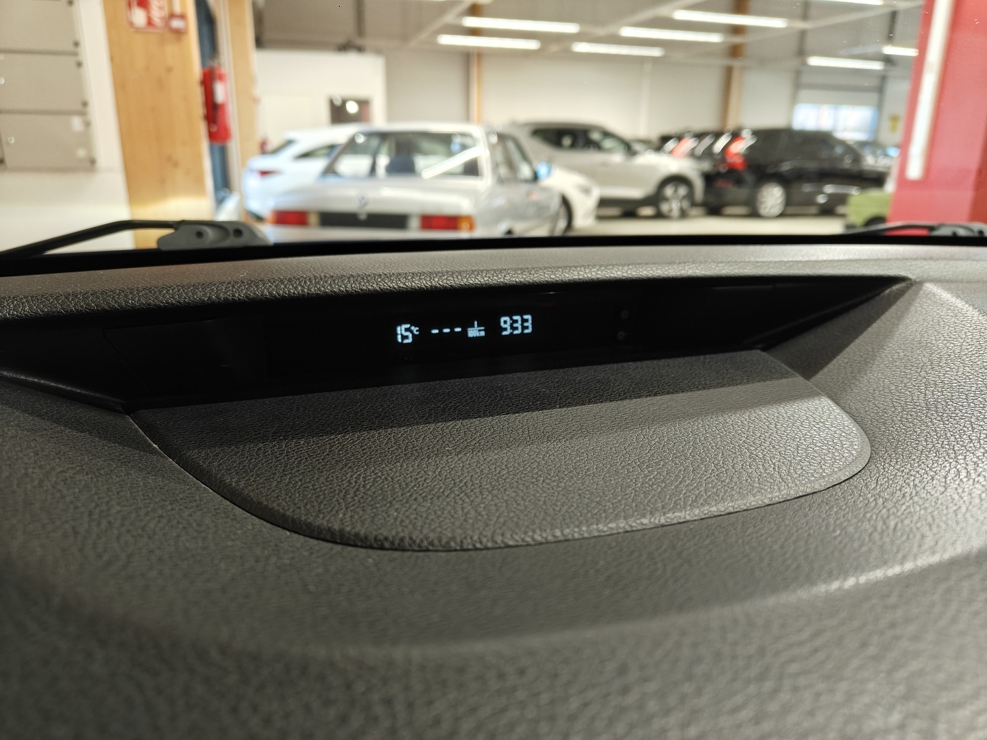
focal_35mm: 24
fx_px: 684
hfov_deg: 71.6
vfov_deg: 56.8
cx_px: 494
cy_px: 370
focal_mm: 5.59
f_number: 1.8
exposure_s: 1/50
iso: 125
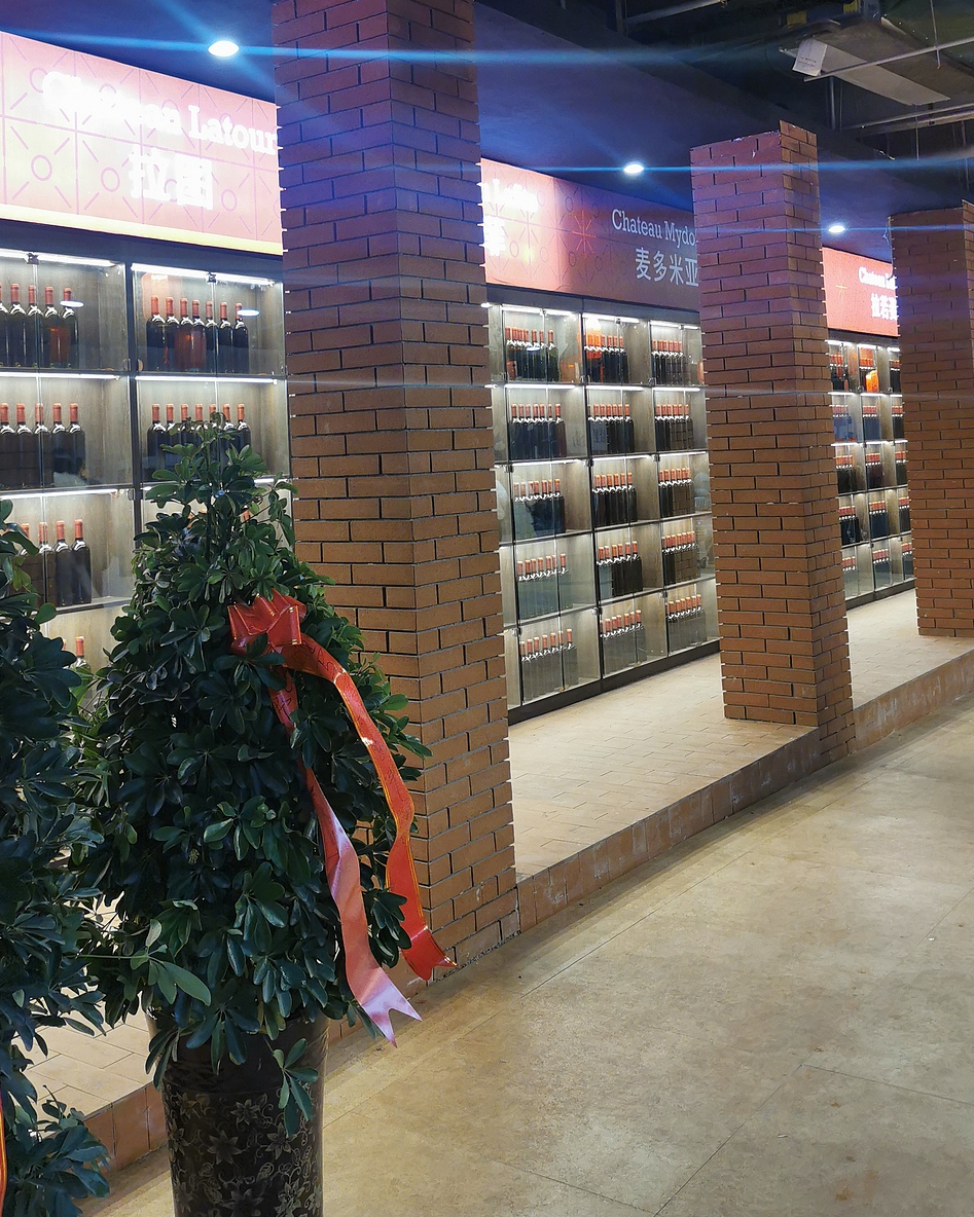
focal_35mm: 38
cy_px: 400
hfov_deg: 38.9
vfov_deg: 47.1
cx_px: 370
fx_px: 1369
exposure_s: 1/50
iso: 100
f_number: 1.6
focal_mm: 5.56
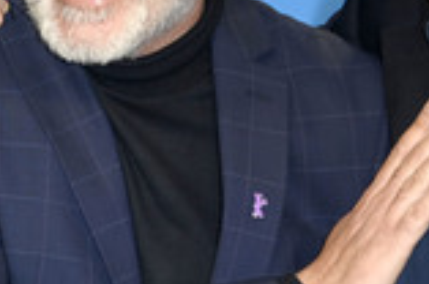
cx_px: 242
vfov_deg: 4.5
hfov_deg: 6.8
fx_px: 3592
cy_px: 60
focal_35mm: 302
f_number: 5.3
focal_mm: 105
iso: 800
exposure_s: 1/160
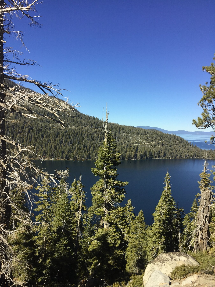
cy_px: 144
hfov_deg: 48.2
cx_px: 108
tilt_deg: -2.9
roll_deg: -3.4
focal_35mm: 29
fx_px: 240
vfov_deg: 61.7
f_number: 2.2
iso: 32
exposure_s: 1/233
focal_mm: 4.15
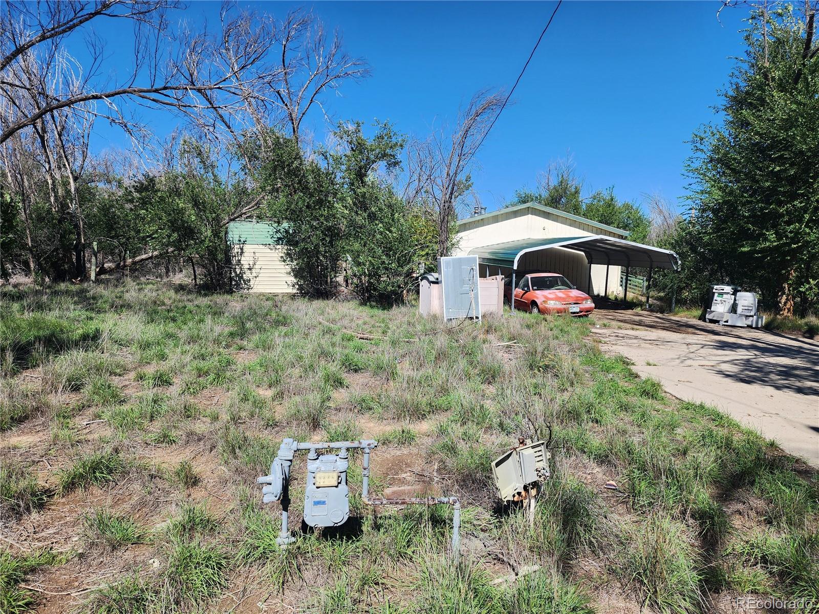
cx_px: 410
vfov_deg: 58.9
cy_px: 307
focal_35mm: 23
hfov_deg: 73.9
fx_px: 544
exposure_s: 1/829
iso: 12
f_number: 1.8
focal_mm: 6.4
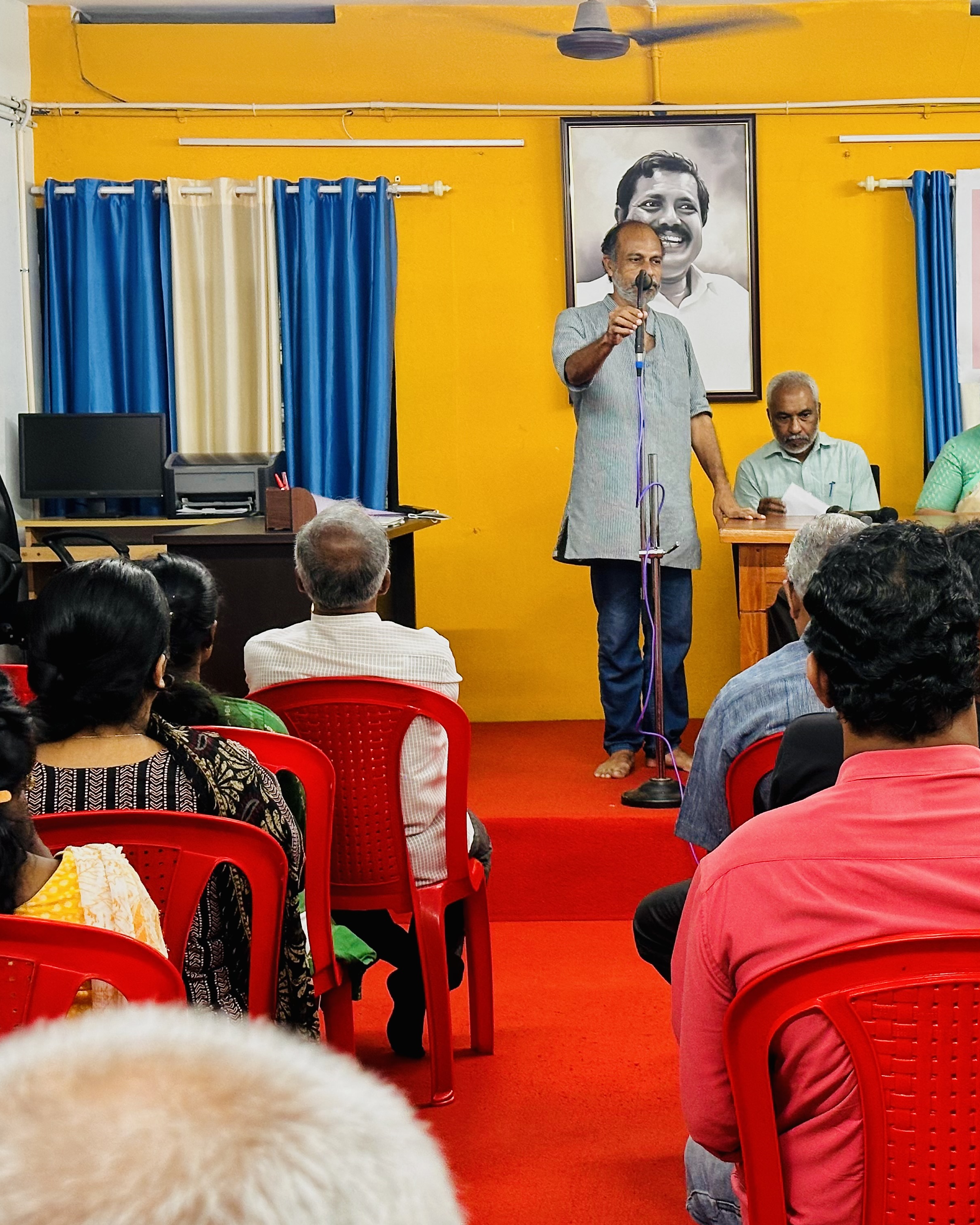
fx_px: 2284
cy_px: 617
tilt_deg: -5.0
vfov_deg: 30.0
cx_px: 757
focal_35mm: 63
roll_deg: +0.8
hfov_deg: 23.9
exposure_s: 1/50
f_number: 1.78
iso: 125
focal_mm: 6.86
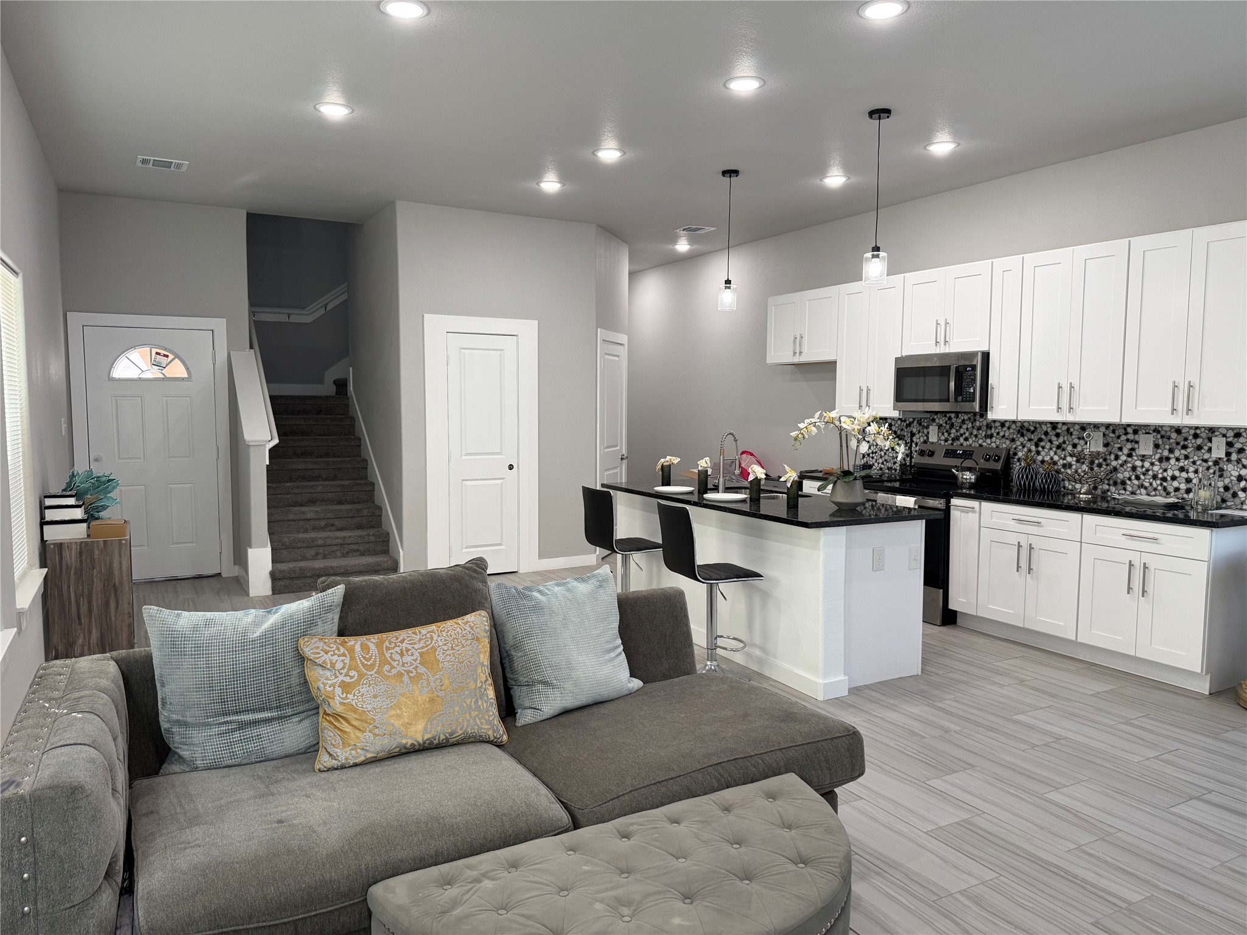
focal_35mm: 24
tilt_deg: -4.0
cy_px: 468
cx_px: 624
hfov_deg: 71.6
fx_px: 865
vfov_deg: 56.8
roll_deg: -0.8
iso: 125
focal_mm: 6.76
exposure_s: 1/129
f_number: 1.78
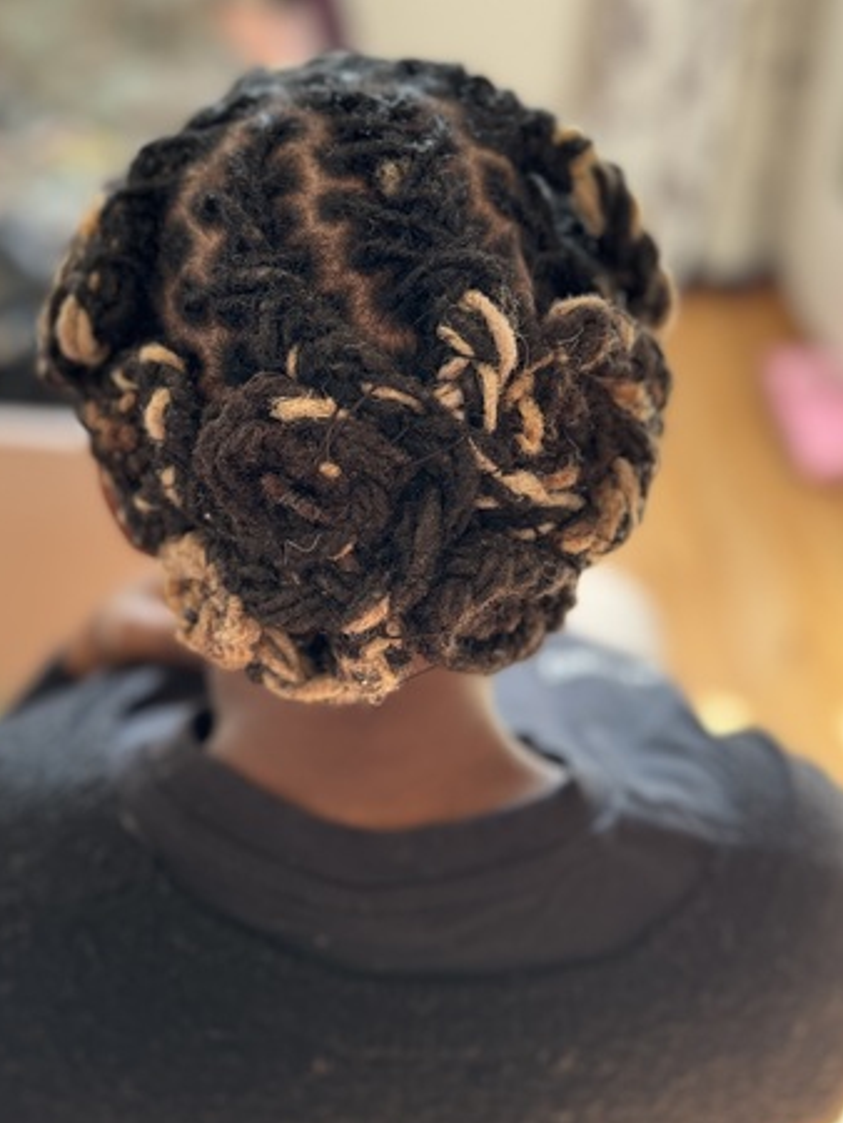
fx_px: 1038
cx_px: 367
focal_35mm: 32
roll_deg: +0.5
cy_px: 464
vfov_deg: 56.5
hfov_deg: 44.1
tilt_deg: -34.9
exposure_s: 1/121
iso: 160
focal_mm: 6.76
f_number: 1.78
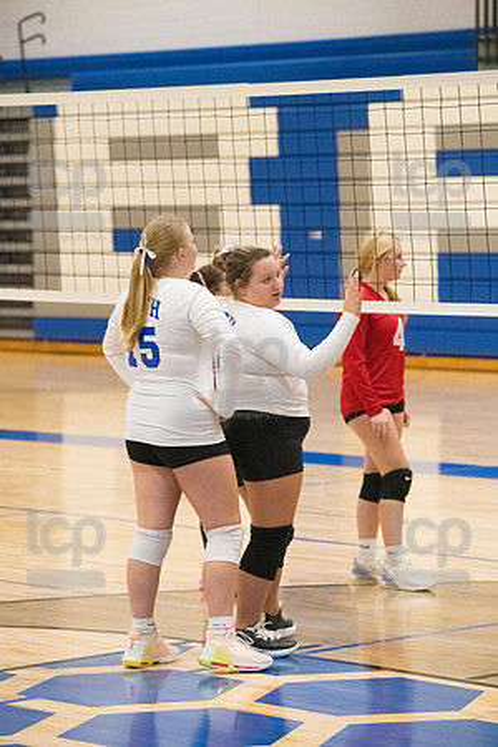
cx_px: 249
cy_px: 374
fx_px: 3009
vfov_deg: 14.2
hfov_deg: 9.5
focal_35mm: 145
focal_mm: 145
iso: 10000
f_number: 4.5
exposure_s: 1/1600
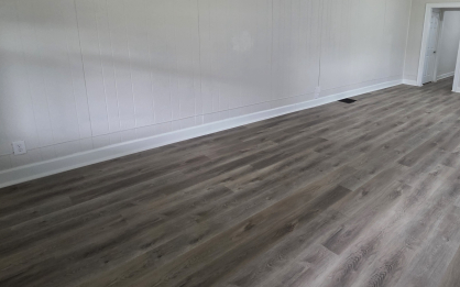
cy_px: 97
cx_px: 301
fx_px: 276
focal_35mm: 22
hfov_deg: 77.5
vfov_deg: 54.0
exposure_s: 1/60
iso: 500
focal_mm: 2.2
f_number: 1.9
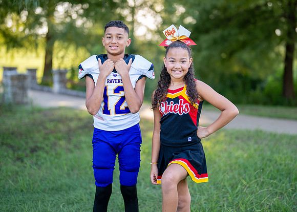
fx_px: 536
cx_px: 154
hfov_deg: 30.9
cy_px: 97
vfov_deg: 22.3
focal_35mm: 64
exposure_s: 1/1000
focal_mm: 50
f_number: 1.2
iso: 160
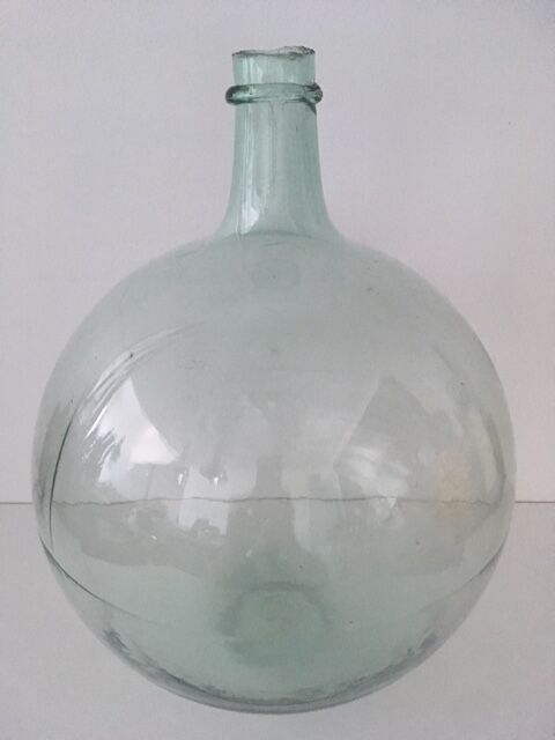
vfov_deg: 61.7
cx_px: 278
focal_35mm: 29
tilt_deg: -27.8
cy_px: 370
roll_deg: -1.5
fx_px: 620
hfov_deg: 48.2
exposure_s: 1/17
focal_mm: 4.15
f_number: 2.2
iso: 250
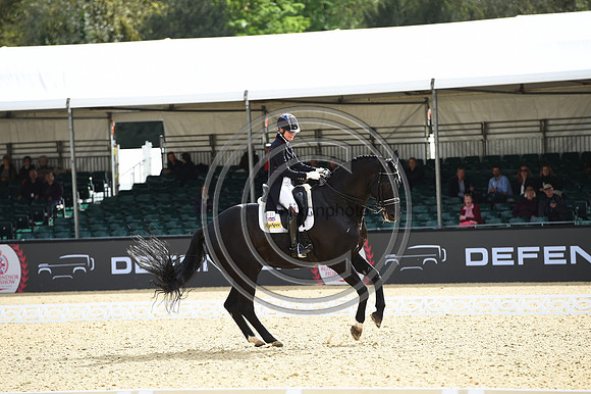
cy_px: 197
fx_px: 3281
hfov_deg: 10.3
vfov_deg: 6.9
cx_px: 296
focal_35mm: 200
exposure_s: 1/1250
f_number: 5
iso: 360
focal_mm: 200
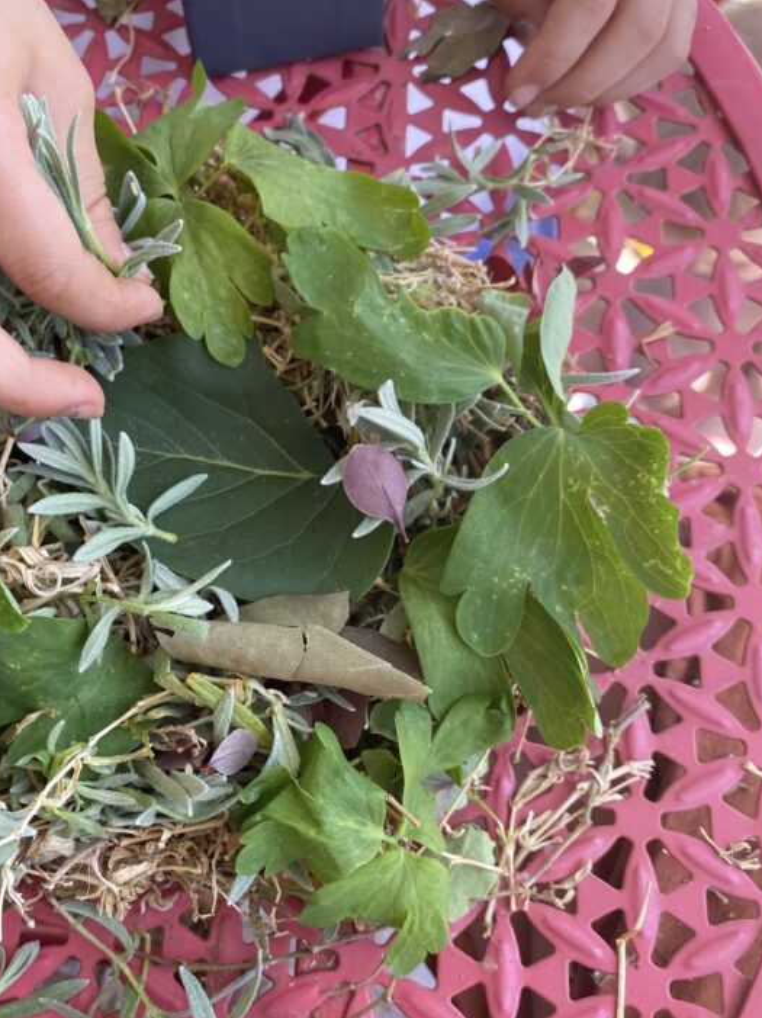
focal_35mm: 38
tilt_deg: -67.8
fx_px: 1116
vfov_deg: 49.0
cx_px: 219
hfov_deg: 37.0
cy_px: 486
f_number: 1.8
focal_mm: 4.25
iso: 32
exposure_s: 1/332
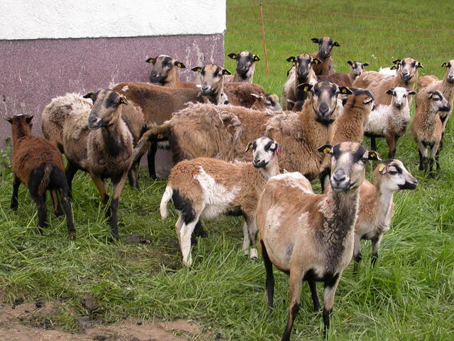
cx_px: 227
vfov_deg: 18.2
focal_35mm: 81
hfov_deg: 24.1
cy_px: 170
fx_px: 1062
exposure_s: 1/182
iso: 100
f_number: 3.5
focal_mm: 16.9
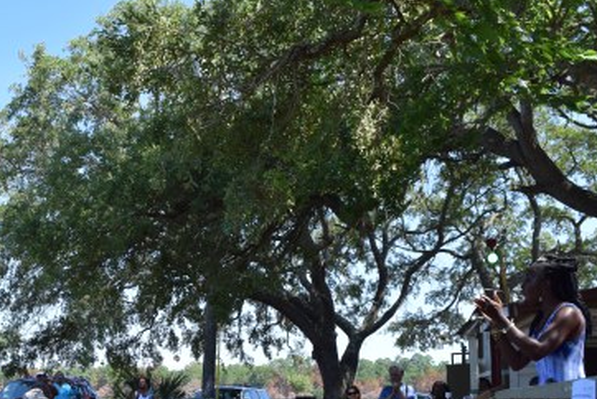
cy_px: 306
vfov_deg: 27.7
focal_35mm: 48
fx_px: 797
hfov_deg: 39.9
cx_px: 143
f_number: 8
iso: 200
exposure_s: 1/250
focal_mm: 20
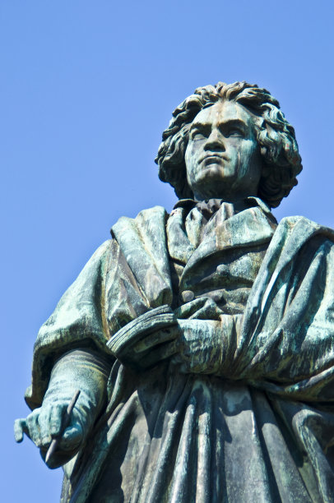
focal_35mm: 202
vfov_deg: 10.2
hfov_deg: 6.8
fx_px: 2828
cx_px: 167
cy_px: 252
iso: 200
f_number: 6
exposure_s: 1/500
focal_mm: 135
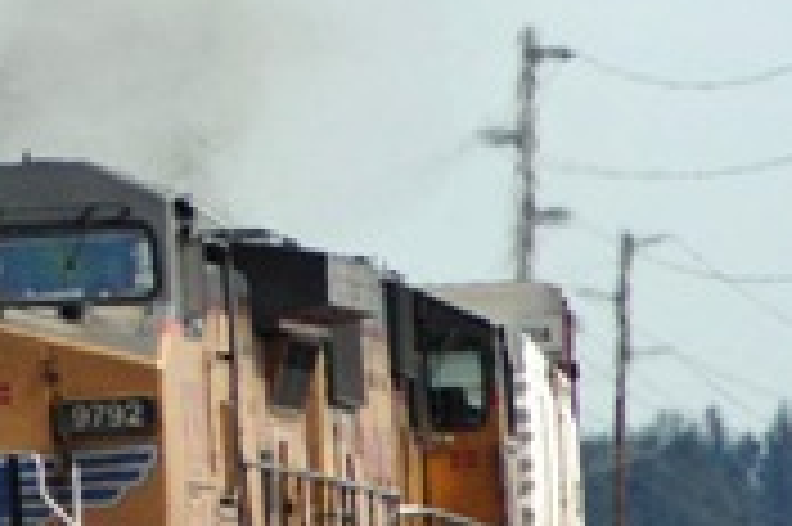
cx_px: -266
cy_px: 94
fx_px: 30925
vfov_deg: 1.0
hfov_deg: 1.5
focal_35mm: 1407
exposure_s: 1/1600
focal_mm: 220
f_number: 5
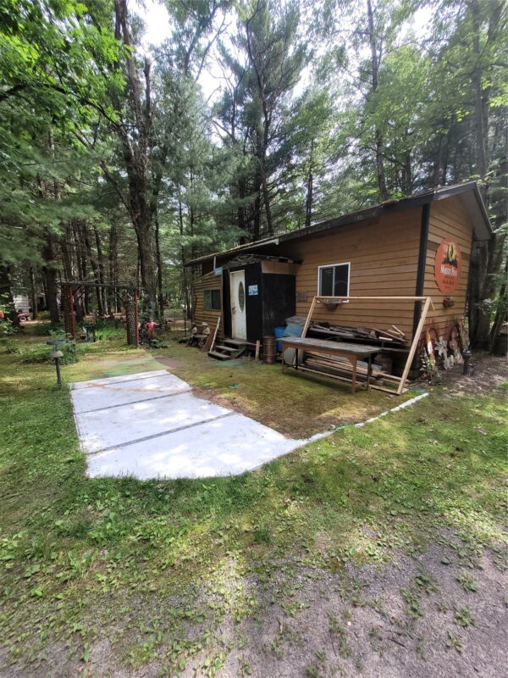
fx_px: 254
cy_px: 339
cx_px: 254
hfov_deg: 89.9
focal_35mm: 13
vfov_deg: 106.2
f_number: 2.2
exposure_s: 1/380
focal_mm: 1.74
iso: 40
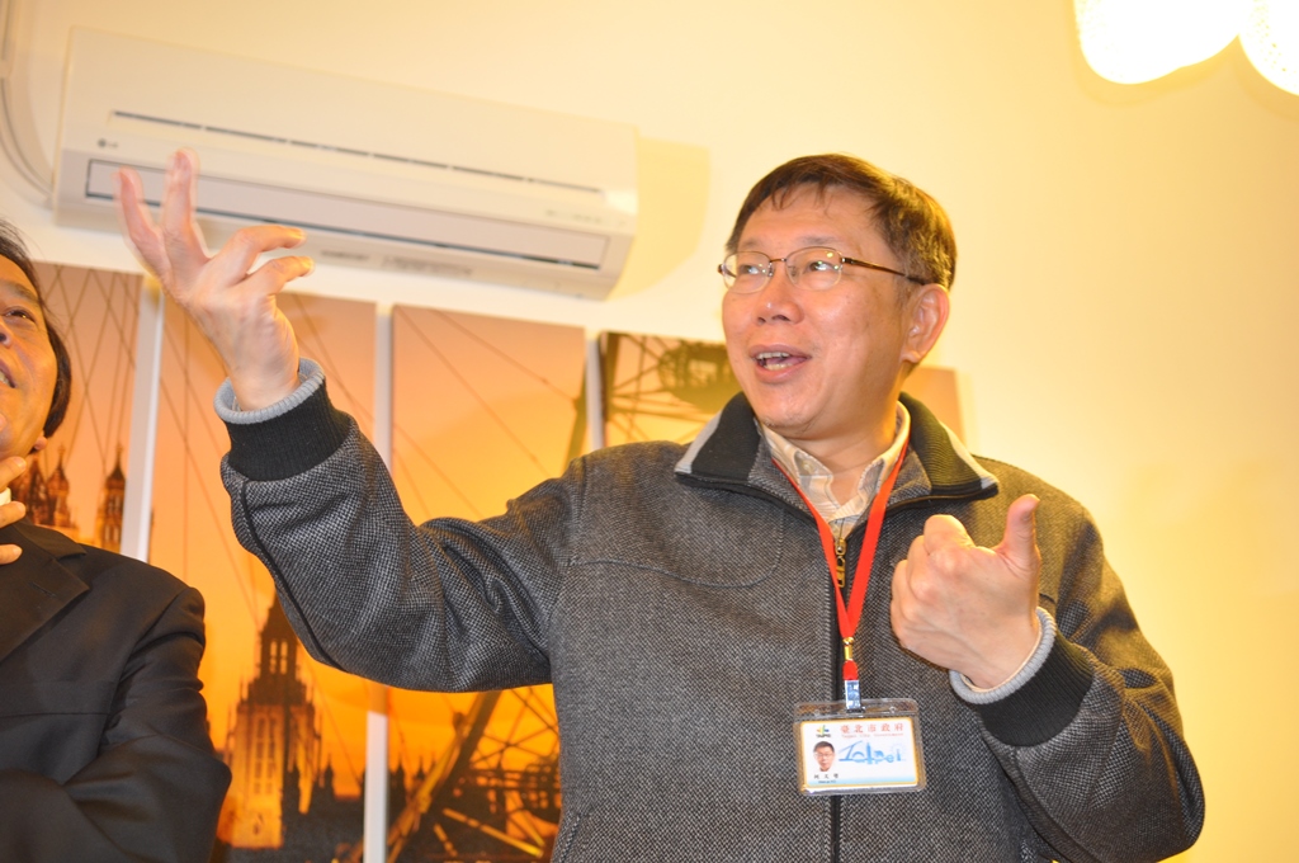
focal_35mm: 48
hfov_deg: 41.2
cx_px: 650
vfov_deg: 28.0
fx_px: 1730
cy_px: 432
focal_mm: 32
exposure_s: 1/60
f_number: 3.5
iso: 400
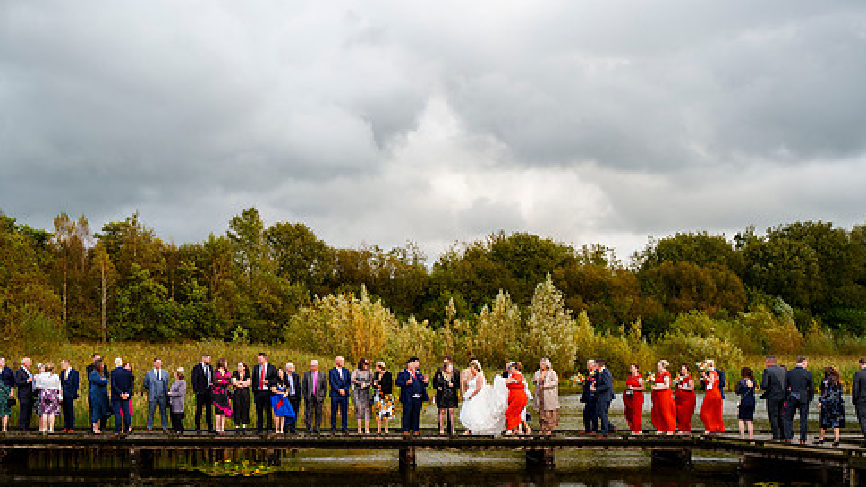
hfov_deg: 42.5
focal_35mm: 48
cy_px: 367
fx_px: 1102
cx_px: 308
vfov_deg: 24.6
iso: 400
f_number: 3.5
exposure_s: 1/1000
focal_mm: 35
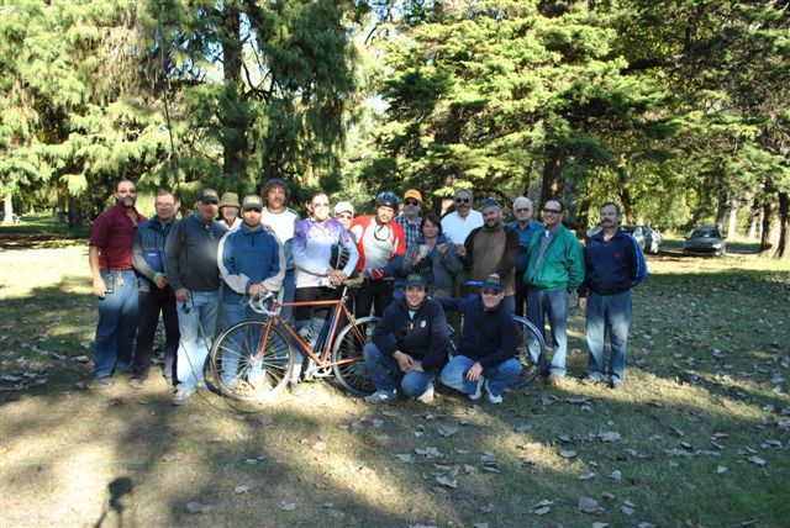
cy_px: 264
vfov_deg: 43.7
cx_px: 395
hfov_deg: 61.9
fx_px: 659
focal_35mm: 30
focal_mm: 20
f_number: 4.5
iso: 100
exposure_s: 1/80
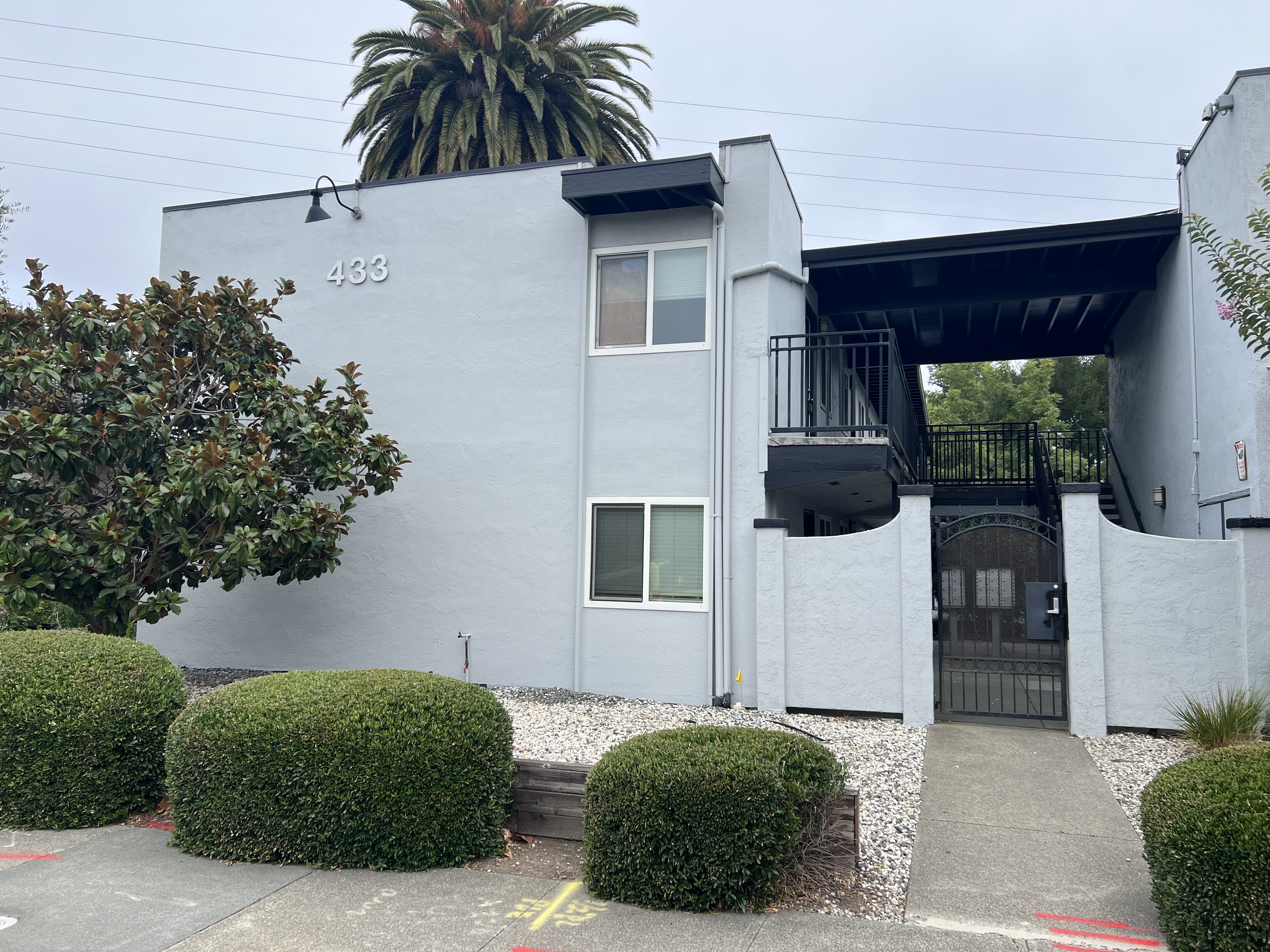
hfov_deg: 67.3
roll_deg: -0.4
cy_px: 476
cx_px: 635
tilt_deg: +5.5
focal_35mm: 26
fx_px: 954
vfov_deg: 53.1
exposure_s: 1/2632
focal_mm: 5.7
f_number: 1.5
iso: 50
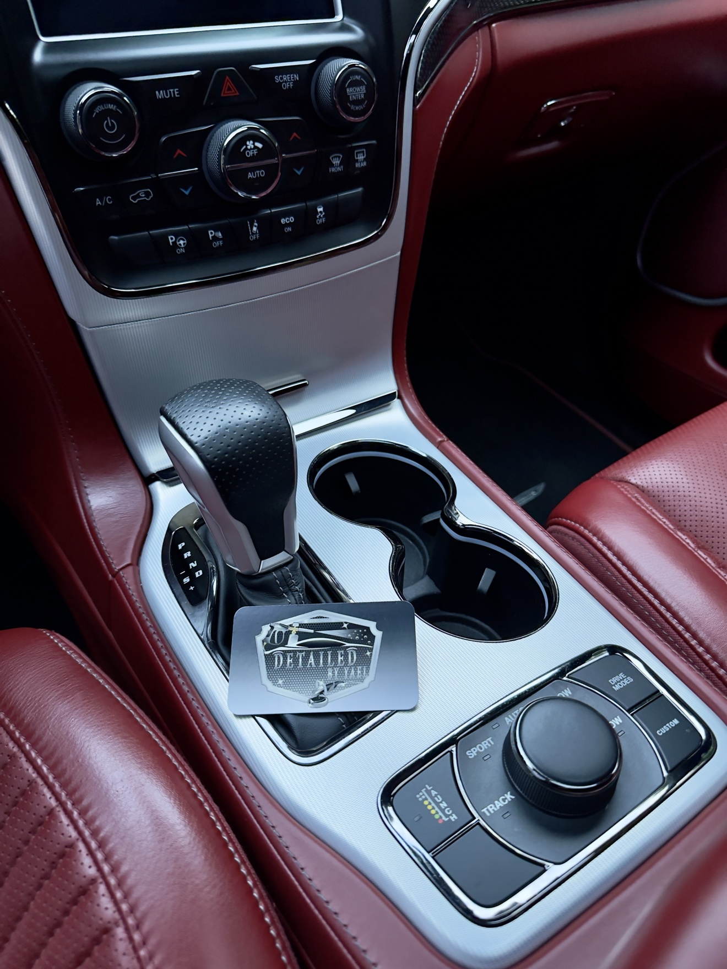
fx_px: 672
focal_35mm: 24
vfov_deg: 71.6
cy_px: 484
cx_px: 364
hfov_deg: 56.8
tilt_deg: -44.6
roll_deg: -3.4
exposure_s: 1/50
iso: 800
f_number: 1.78
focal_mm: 6.76
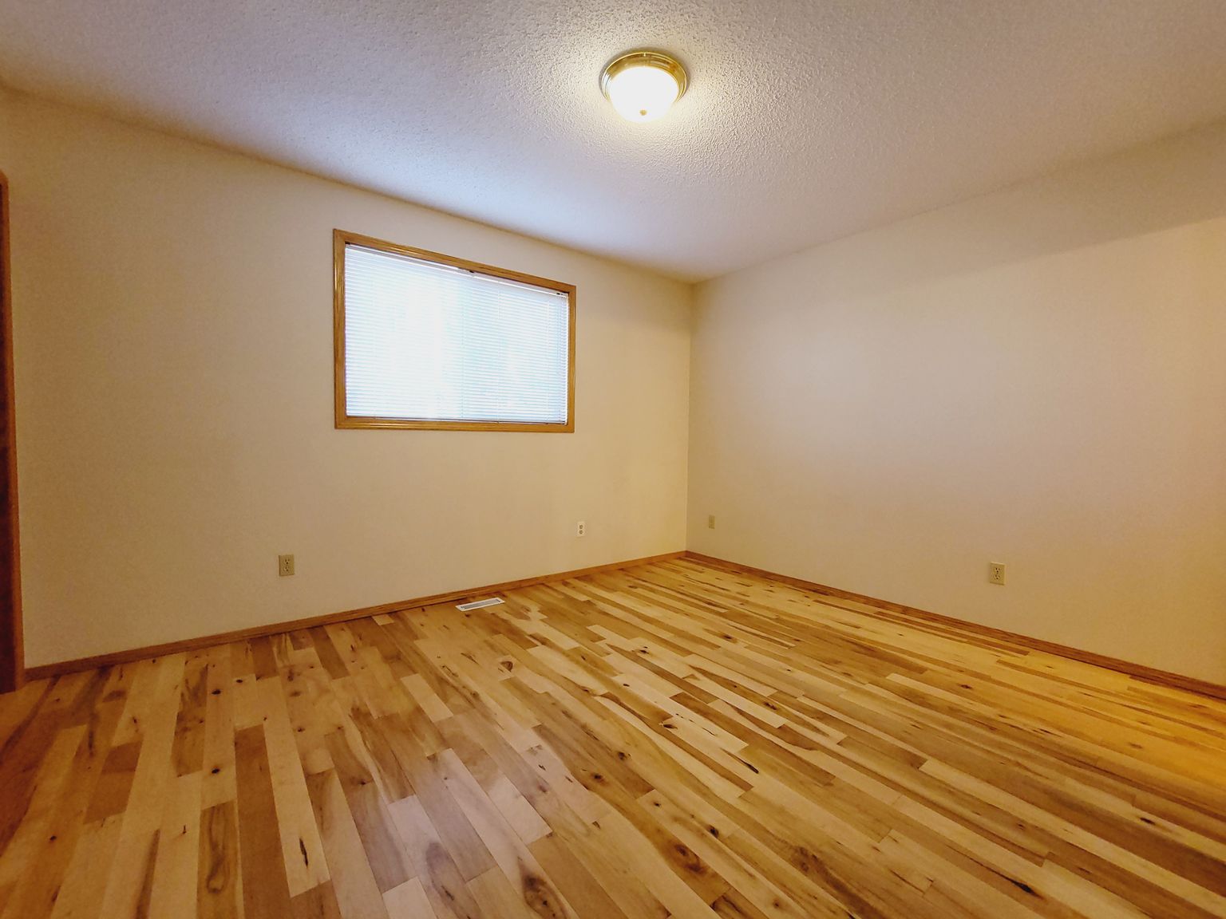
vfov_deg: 89.9
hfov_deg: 106.2
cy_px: 460
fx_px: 460
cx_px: 613
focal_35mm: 13
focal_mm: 2.2
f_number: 2.2
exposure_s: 1/59
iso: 200
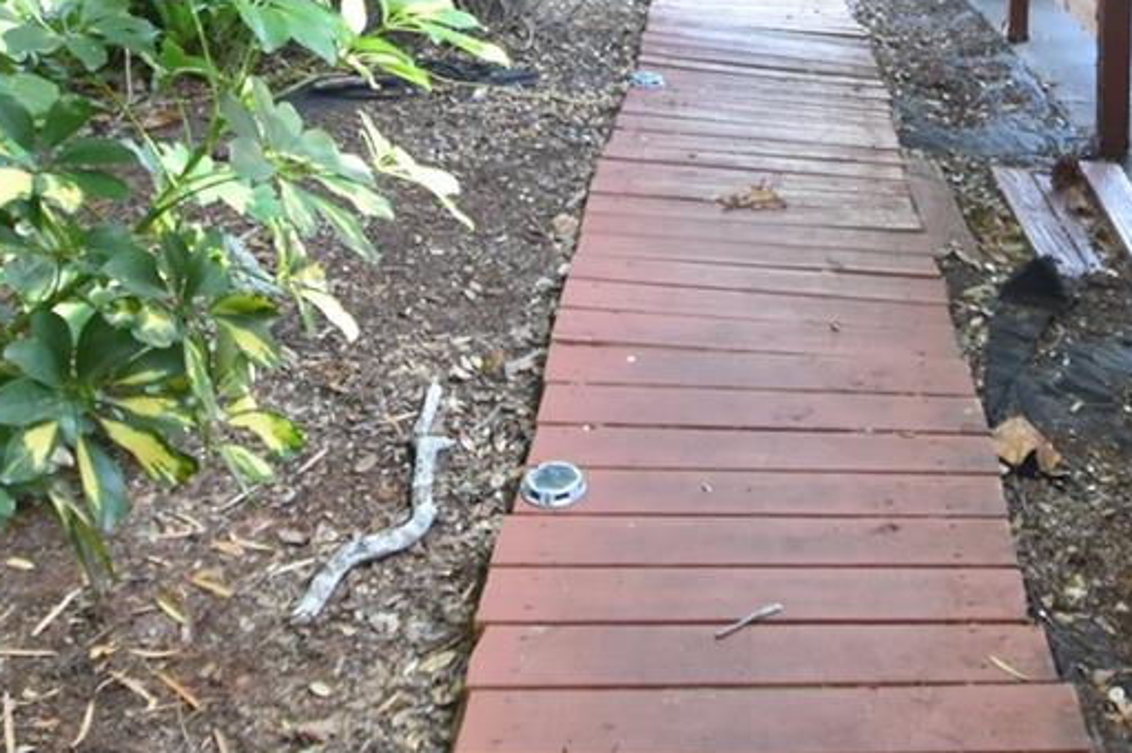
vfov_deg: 24.7
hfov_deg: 40.4
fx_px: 1477
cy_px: -241
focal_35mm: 47
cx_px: 893
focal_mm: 10
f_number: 4
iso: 640
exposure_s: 1/60
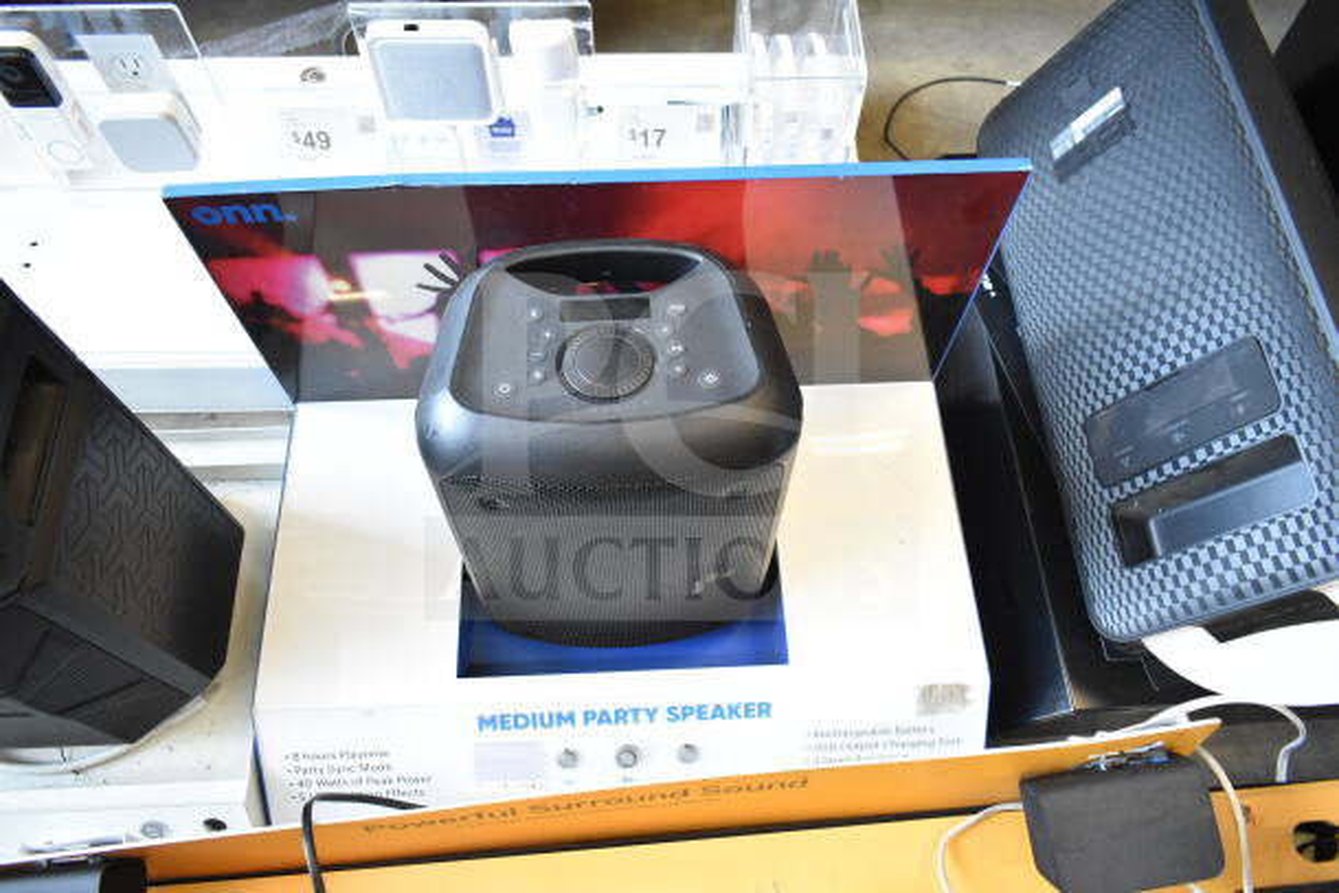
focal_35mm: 27
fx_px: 1004
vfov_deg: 48.0
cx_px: 670
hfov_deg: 67.4
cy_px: 446
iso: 1600
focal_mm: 18
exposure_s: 1/80
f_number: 4.5
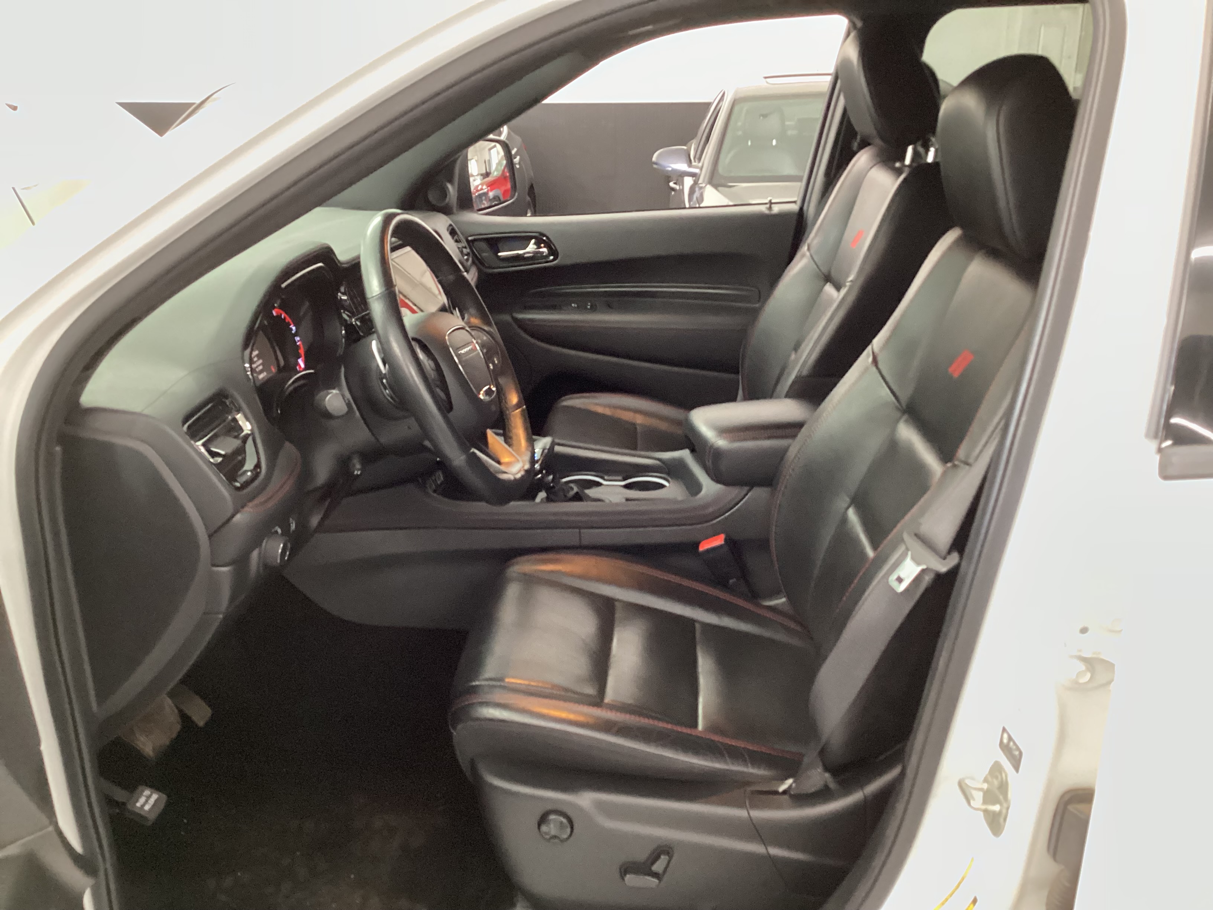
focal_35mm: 31
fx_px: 1086
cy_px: 455
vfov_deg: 45.4
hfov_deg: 58.4
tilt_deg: -22.7
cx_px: 606
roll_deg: +0.0
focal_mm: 3.3
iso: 320
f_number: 2.4
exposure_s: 1/25
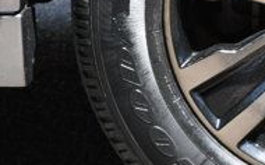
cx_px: 332
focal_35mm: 444
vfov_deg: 2.9
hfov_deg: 4.7
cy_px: 9
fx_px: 3201
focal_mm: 86
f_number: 7.1
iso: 200
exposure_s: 1/250
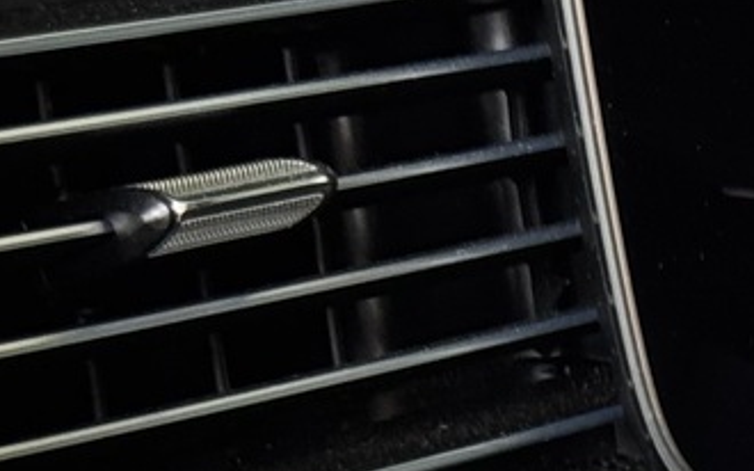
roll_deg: -0.9
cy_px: 965
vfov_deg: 5.8
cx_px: 1371
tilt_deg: -18.9
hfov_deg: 9.0
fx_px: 4560
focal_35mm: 222
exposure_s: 1/60
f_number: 1.78
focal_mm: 6.76
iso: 125
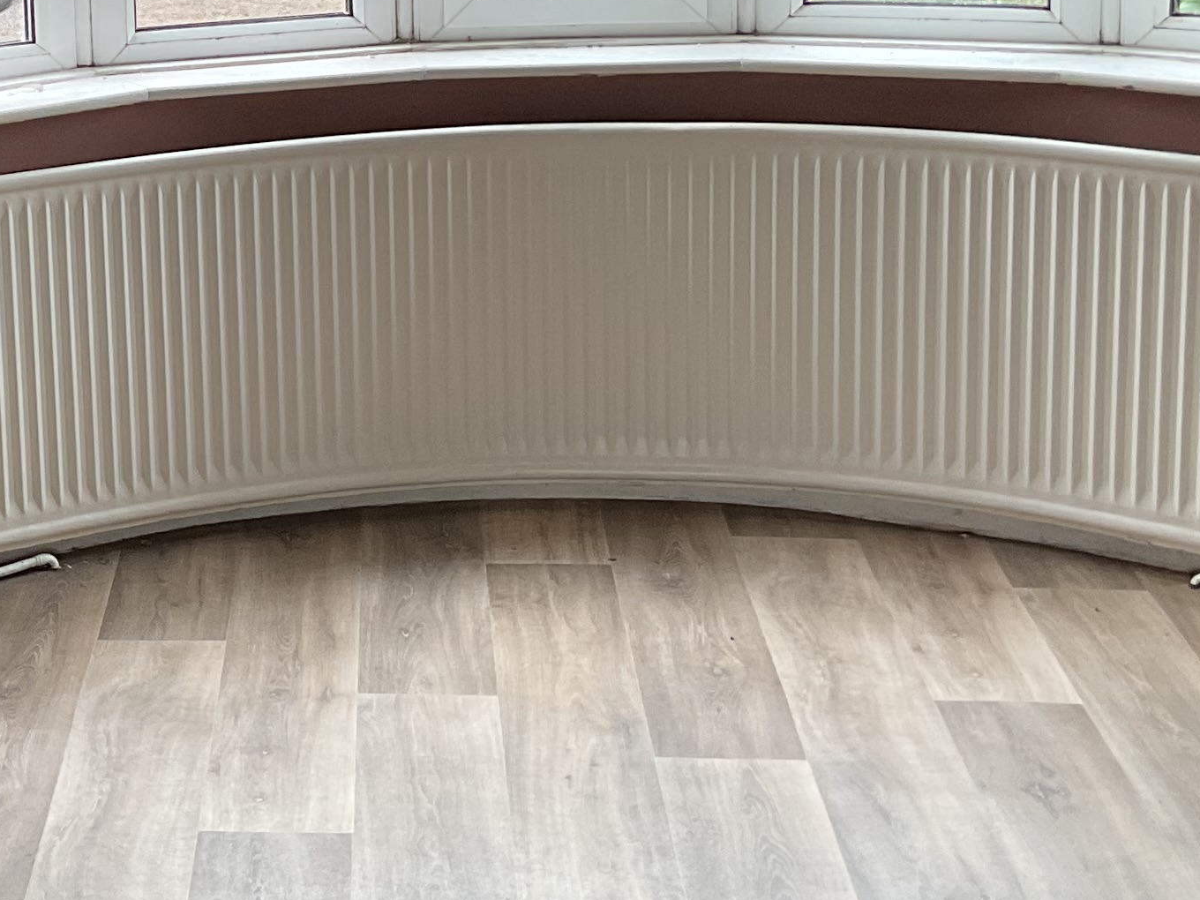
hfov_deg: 21.9
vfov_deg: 17.0
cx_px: 9
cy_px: 135
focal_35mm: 86
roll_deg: +2.4
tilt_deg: -10.7
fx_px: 2981
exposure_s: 1/120
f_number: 1.8
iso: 64
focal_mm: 3
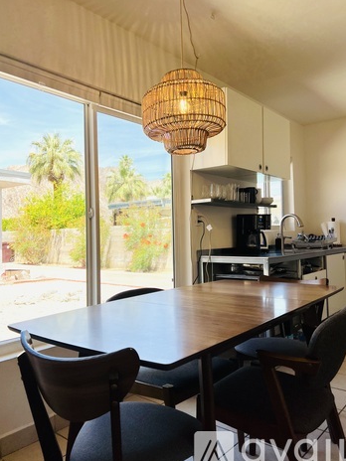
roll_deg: +0.7
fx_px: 373
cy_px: 223
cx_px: 169
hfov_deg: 49.7
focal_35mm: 28
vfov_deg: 63.4
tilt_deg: +3.5
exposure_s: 1/662
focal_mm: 5.7
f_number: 1.5
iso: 50
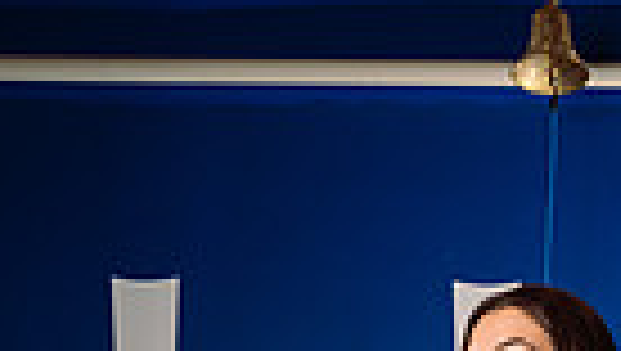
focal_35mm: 92
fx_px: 1517
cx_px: 594
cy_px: 932
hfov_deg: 22.4
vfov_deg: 10.6
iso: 200
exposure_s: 1/250
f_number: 7.1
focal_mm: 27
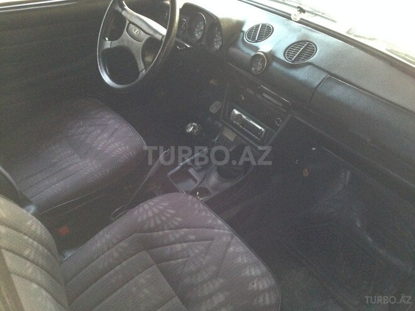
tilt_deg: -38.0
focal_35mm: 33
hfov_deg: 55.4
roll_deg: -3.1
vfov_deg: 42.9
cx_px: 208
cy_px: 156
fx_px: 396
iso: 400
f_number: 2.4
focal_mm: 4.12
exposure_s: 1/17
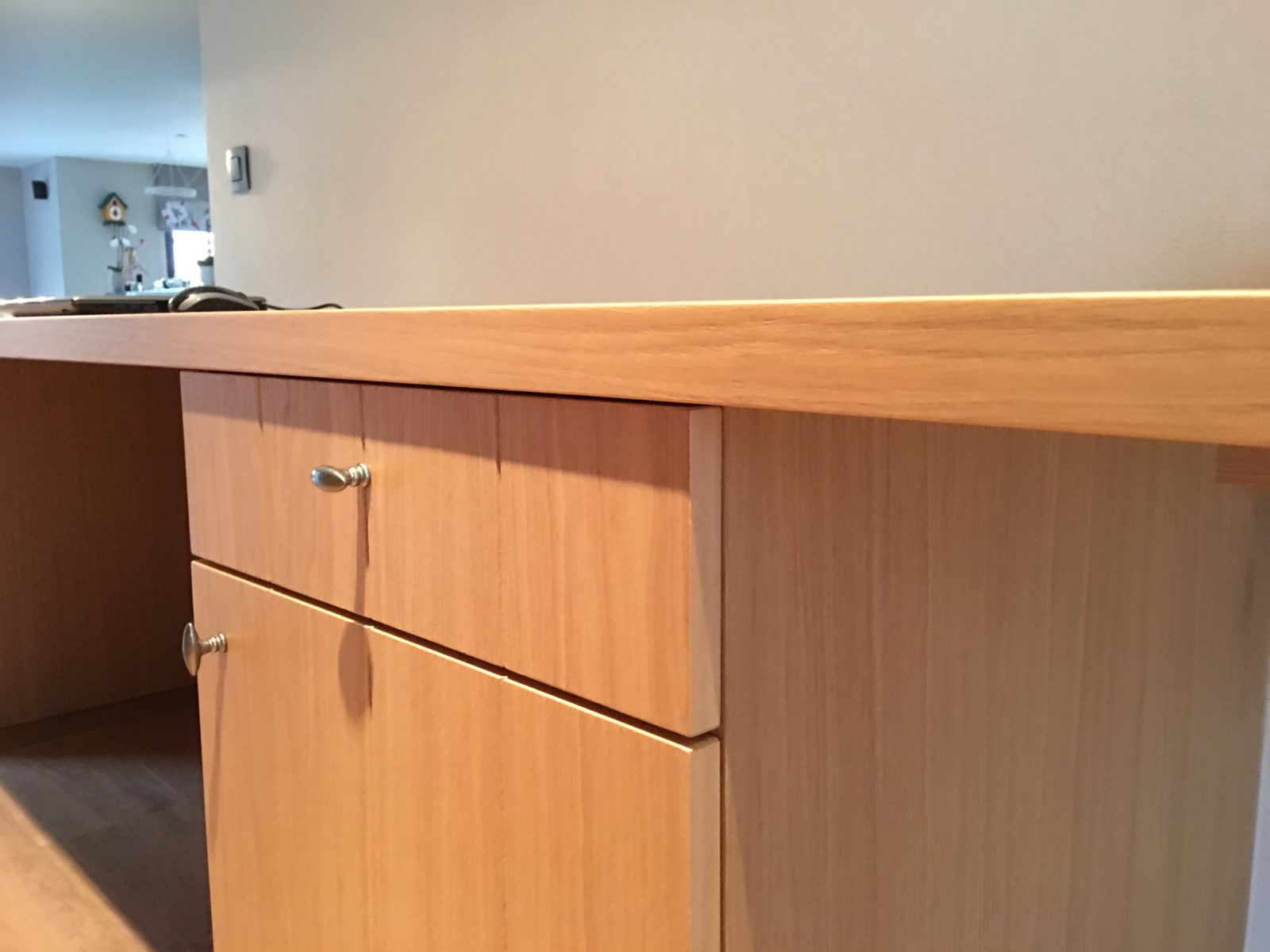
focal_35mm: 29
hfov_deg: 61.7
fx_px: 1064
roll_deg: +0.4
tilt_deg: -7.4
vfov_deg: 48.2
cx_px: 635
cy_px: 476
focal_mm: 4.15
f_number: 2.2
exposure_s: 1/8
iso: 160
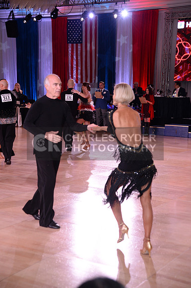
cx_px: 96
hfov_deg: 21.8
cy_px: 144
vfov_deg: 32.4
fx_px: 495
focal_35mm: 62
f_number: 5
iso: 1600
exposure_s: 1/250
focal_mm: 62
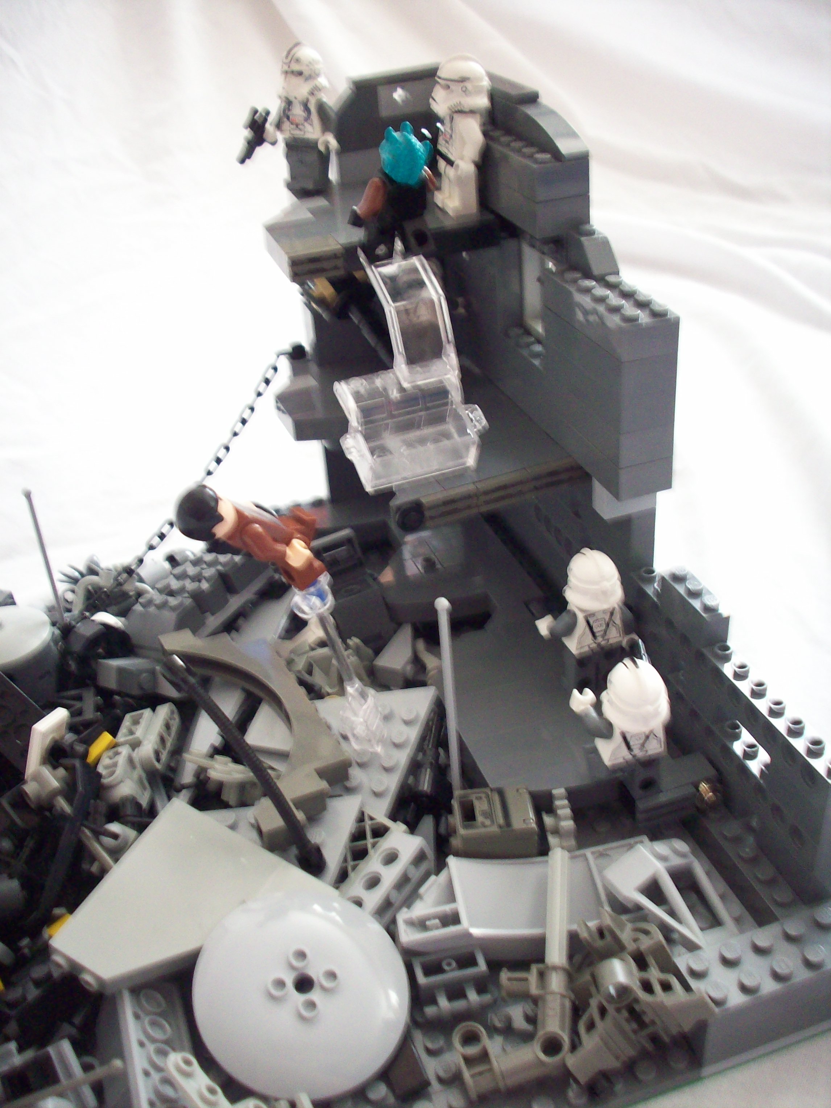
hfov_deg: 38.7
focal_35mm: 37
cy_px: 554
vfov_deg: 50.1
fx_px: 1184
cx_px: 416
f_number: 2.8
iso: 160
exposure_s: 1/10.4
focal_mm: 6.2
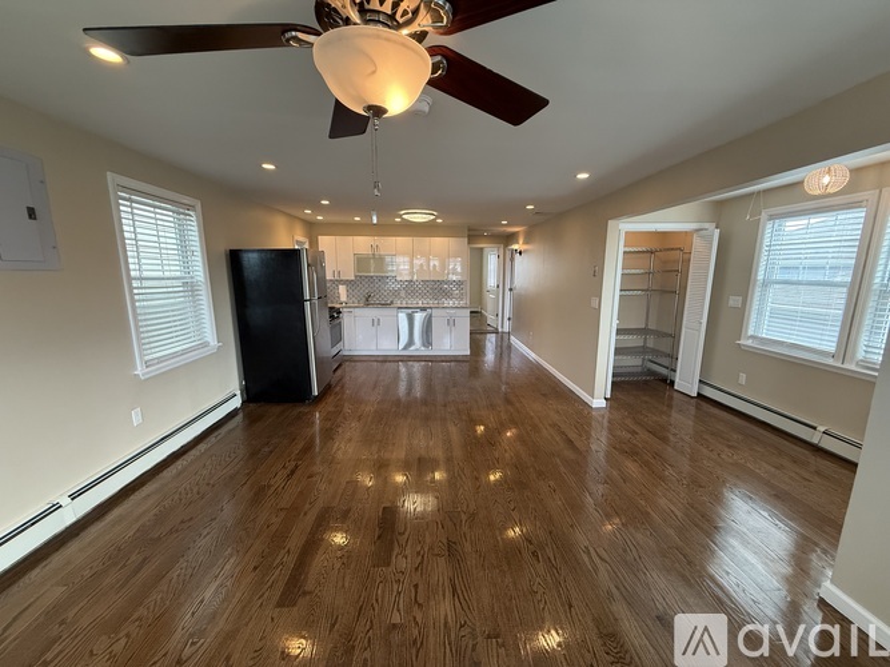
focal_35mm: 14
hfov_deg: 102.1
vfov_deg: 85.7
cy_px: 334
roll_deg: -1.0
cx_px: 445
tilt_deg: -10.2
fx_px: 360
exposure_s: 1/120
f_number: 2.2
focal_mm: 2.22
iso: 250
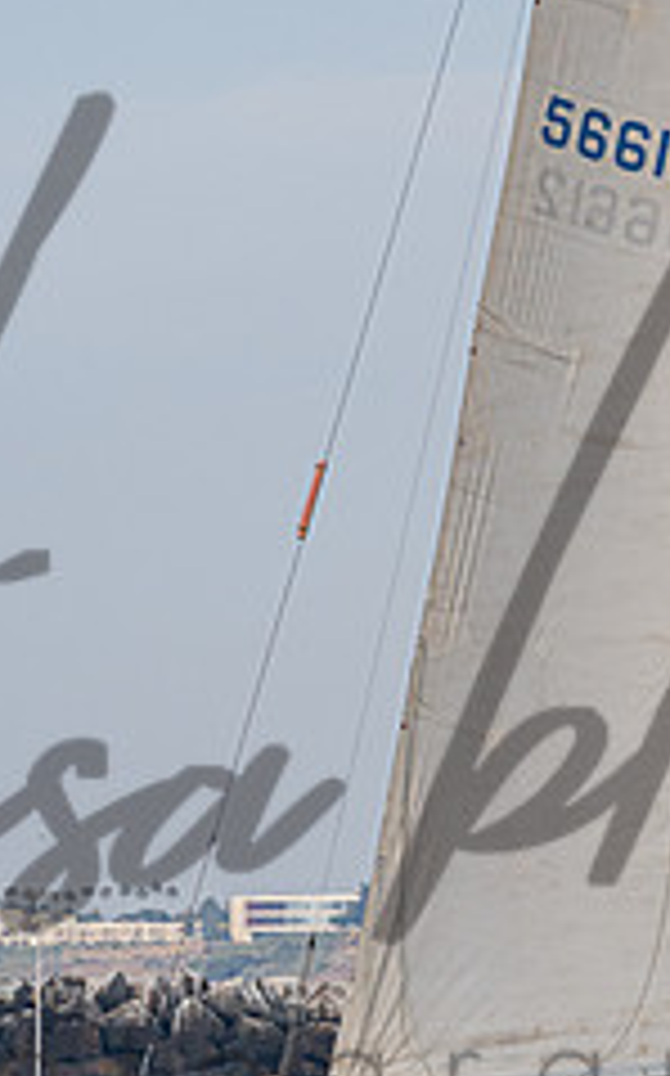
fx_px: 13727
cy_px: 713
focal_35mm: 469
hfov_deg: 2.8
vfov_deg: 4.5
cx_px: 466
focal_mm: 145
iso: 400
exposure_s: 1/800
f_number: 6.3
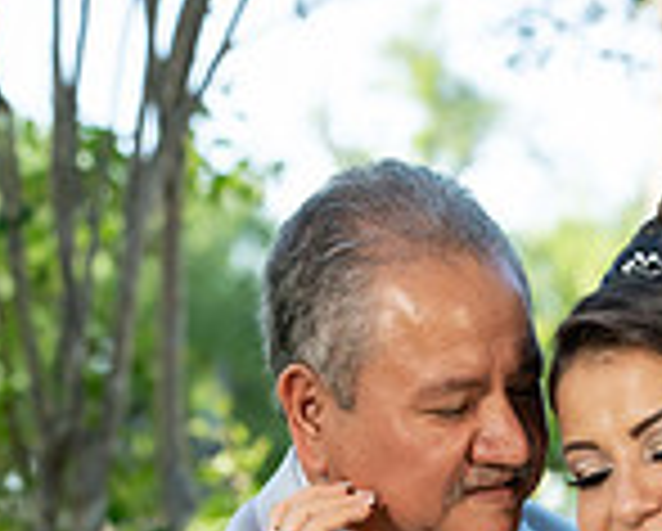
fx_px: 3610
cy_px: 990
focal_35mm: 184
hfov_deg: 10.4
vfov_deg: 8.1
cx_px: 612
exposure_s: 1/500
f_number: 4
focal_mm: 64
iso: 500
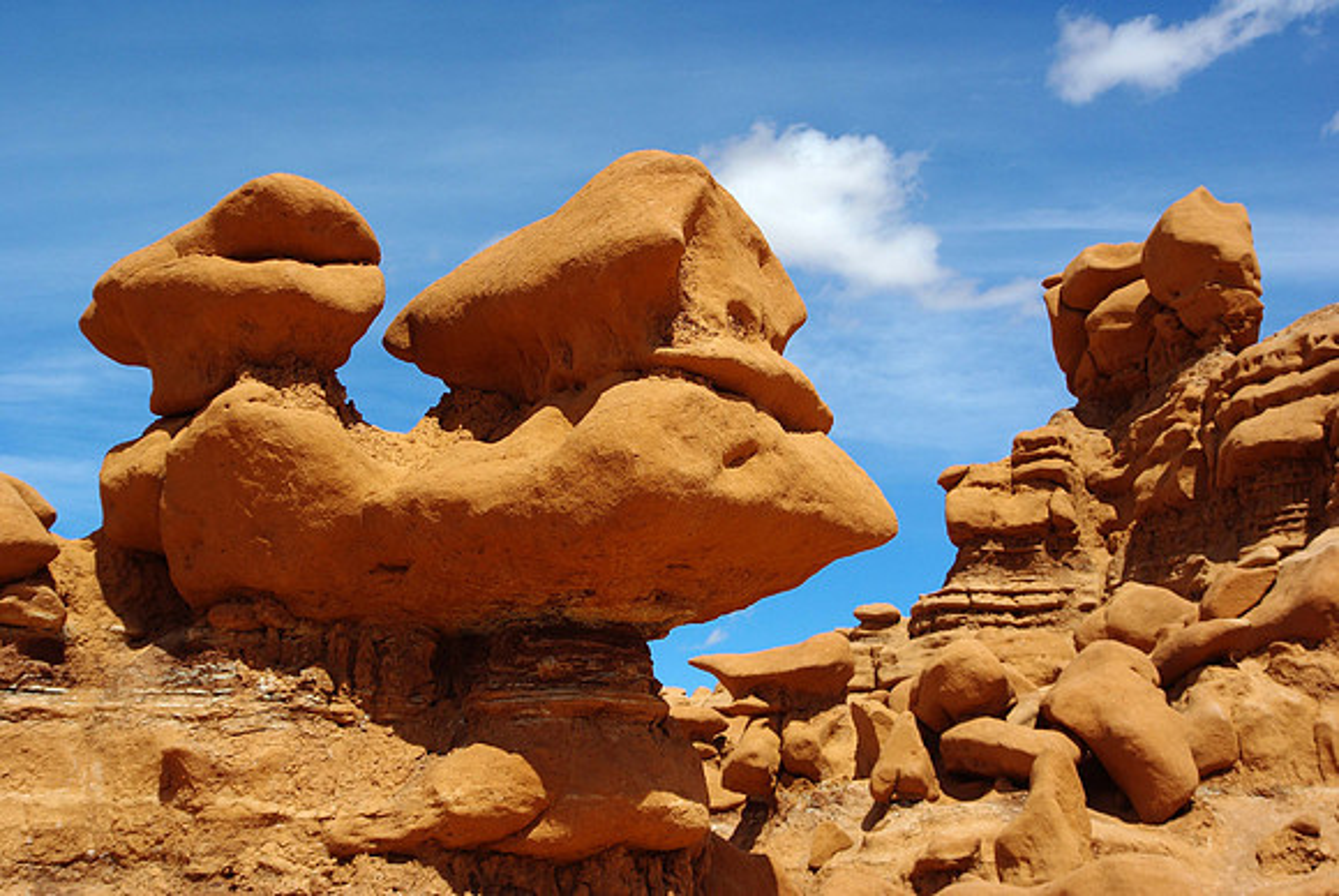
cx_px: 670
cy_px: 448
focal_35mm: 51
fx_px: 1899
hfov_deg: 38.8
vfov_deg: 26.5
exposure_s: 1/640
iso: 100
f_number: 8
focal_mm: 34
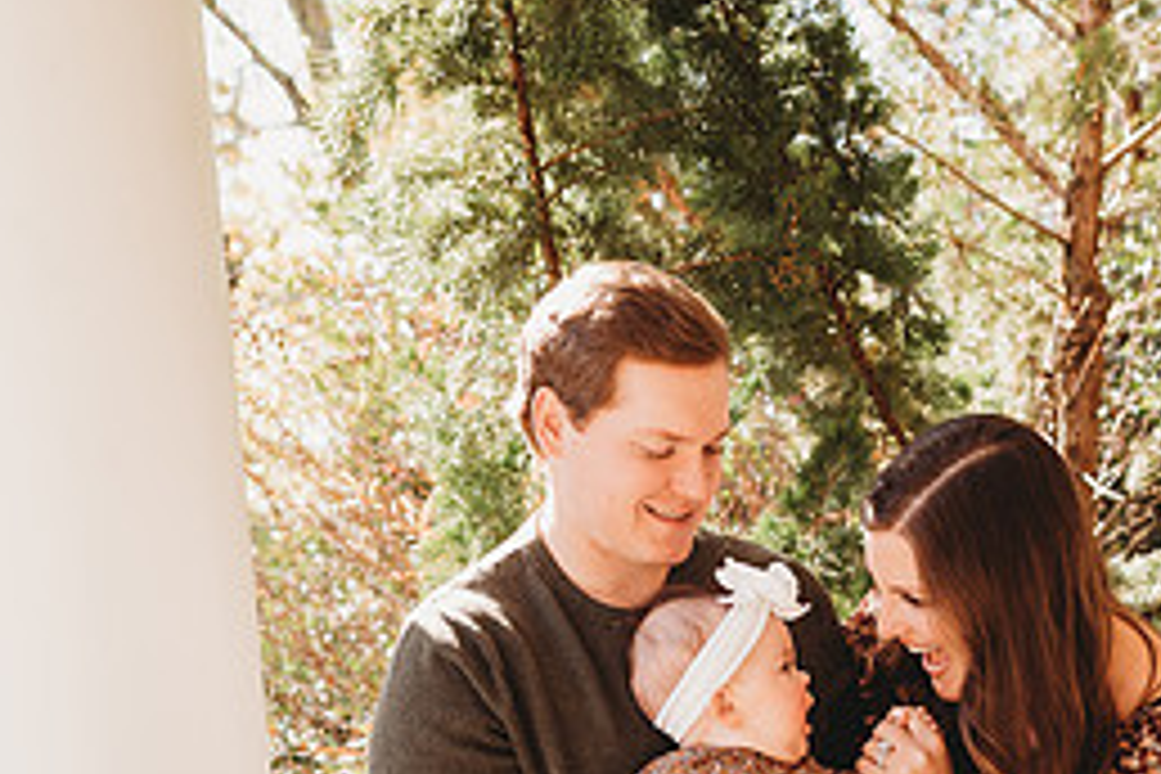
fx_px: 1741
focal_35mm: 54
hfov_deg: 35.9
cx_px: 886
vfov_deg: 23.4
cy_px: 862
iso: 200
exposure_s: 1/320
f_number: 2.8
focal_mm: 24
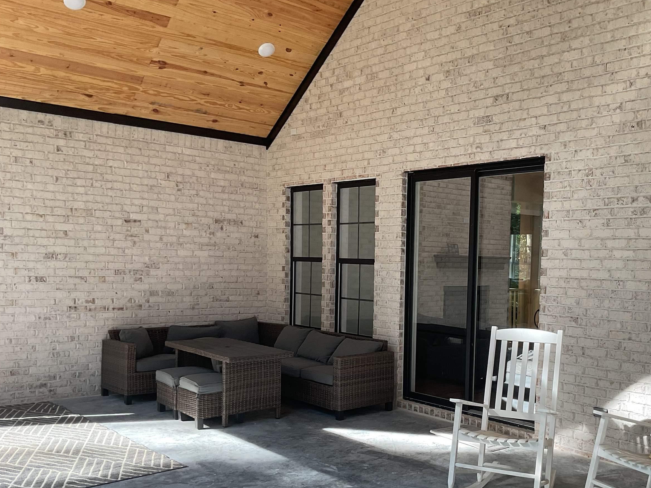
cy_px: 312
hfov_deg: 48.4
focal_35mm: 38
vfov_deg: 37.4
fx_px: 715
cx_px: 414
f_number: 1.8
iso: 32
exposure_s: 1/120
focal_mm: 3
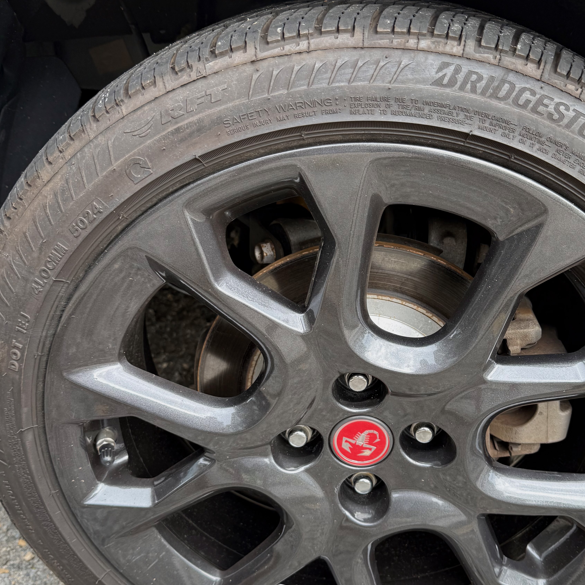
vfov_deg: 45.9
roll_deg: -0.8
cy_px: 337
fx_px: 688
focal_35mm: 36
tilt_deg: -29.8
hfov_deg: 45.8
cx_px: 349
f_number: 1.78
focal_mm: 6.76
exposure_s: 1/329
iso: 80
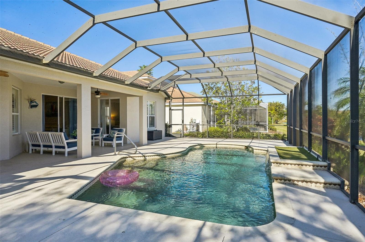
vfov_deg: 60.6
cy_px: 121
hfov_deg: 82.6
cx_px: 182
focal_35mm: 20
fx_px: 208
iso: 400
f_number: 8
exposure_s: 1/800
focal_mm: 20.5
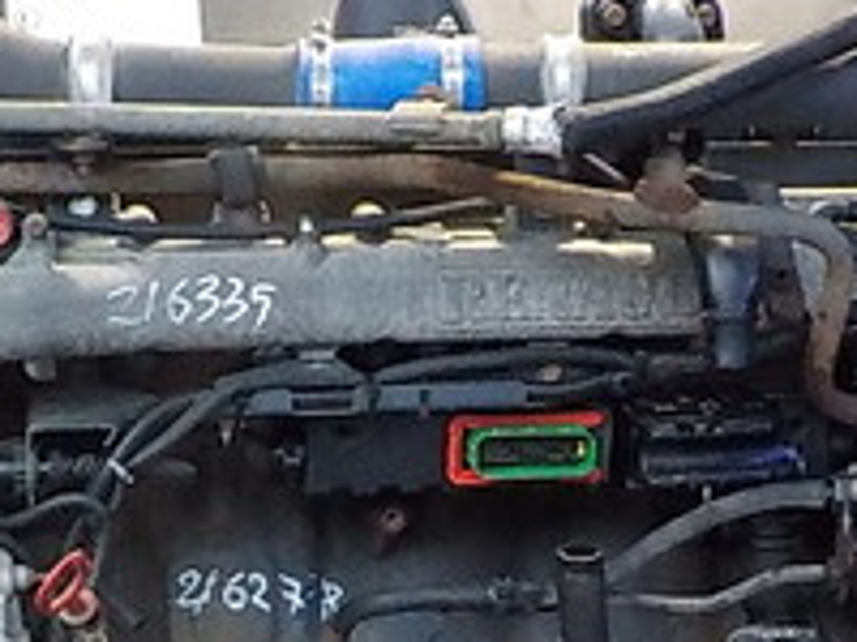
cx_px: 476
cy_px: 565
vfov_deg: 15.2
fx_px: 2377
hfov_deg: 20.4
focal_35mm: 96
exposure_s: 1/50
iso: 800
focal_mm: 4.1
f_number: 3.3
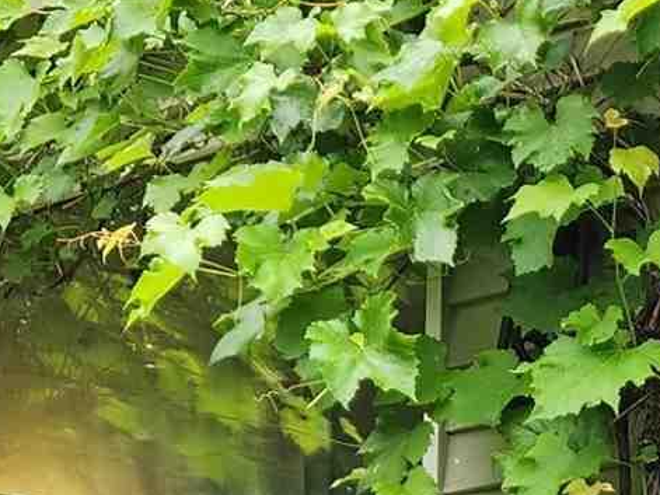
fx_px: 2859
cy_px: 658
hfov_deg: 12.1
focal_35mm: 150
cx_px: 1174
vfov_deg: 9.7
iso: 32
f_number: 1.8
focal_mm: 5.4
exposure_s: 1/180
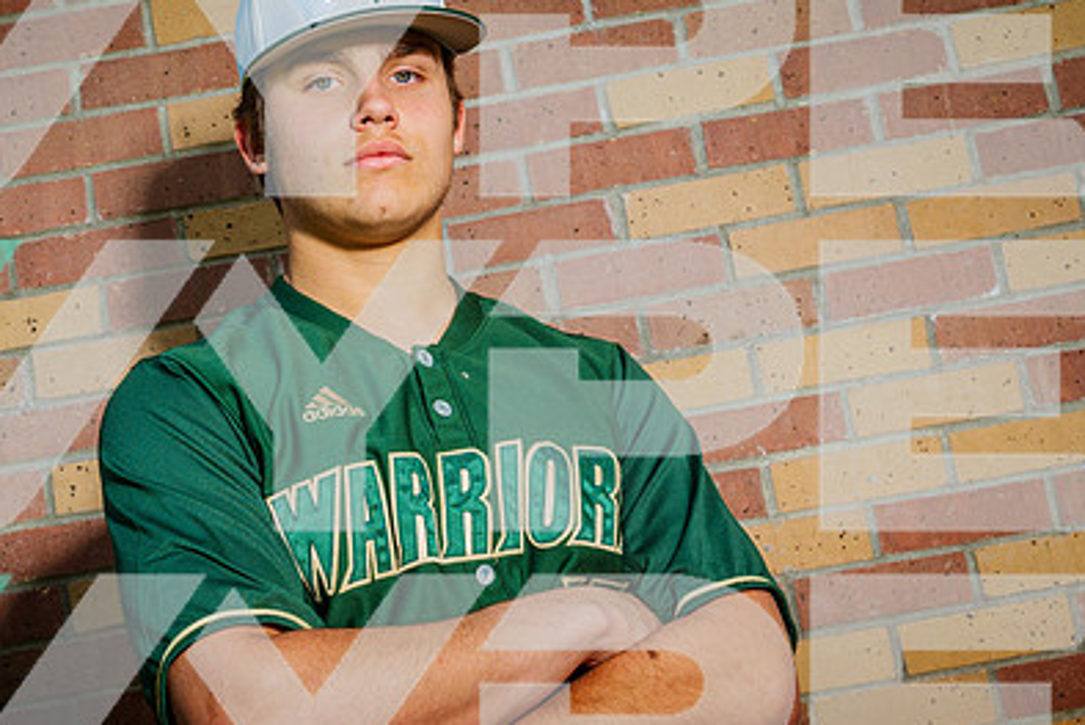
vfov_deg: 24.2
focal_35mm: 56
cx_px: 435
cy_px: 387
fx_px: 1688
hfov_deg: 35.5
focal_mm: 38
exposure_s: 1/125
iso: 100
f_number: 11
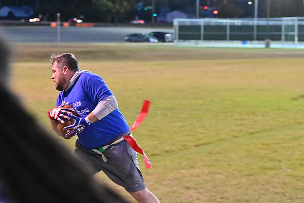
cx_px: 152
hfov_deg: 18.3
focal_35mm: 112
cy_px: 102
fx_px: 946
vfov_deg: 12.2
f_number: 4
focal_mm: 75
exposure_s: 1/200
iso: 6400
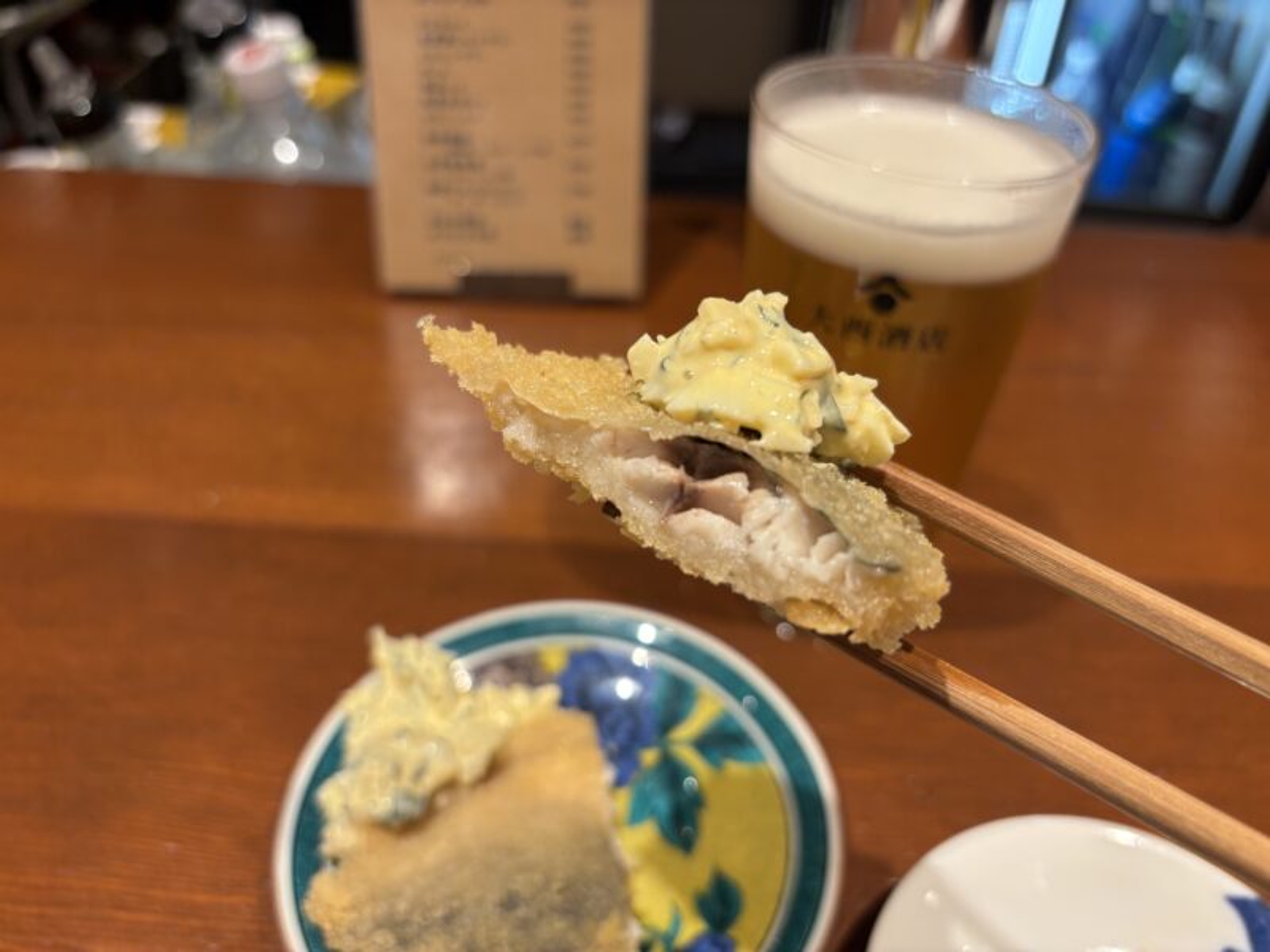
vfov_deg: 53.1
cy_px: 476
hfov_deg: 67.3
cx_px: 635
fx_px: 954
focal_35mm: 26
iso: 80
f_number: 1.6
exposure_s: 1/50
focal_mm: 5.96
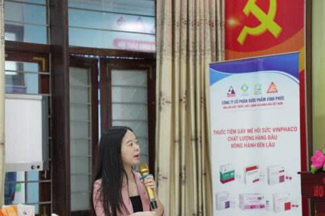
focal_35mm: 94
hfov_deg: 21.7
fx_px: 849
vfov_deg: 14.5
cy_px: 137
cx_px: 129
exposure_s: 1/100
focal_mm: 70
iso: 2500
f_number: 2.8
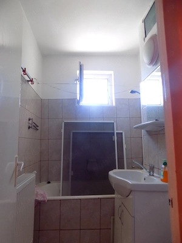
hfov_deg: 58.9
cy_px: 122
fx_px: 161
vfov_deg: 73.9
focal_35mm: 23
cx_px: 91
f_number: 3.1
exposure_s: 1/30
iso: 250
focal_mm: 4
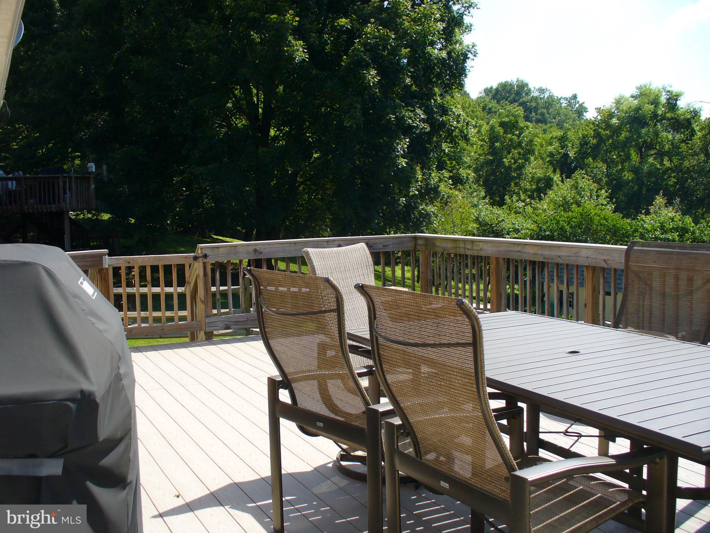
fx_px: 759
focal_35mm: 37
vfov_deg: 38.7
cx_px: 355
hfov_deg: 50.1
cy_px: 266
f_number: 5.6
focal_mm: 6.1
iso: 80
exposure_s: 1/200
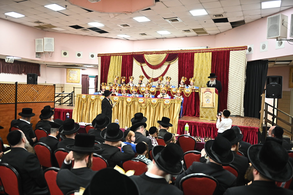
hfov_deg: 63.7
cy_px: 98
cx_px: 146
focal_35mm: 29
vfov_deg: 45.0
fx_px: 236
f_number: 2.8
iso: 2500
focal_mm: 29
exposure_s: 1/200
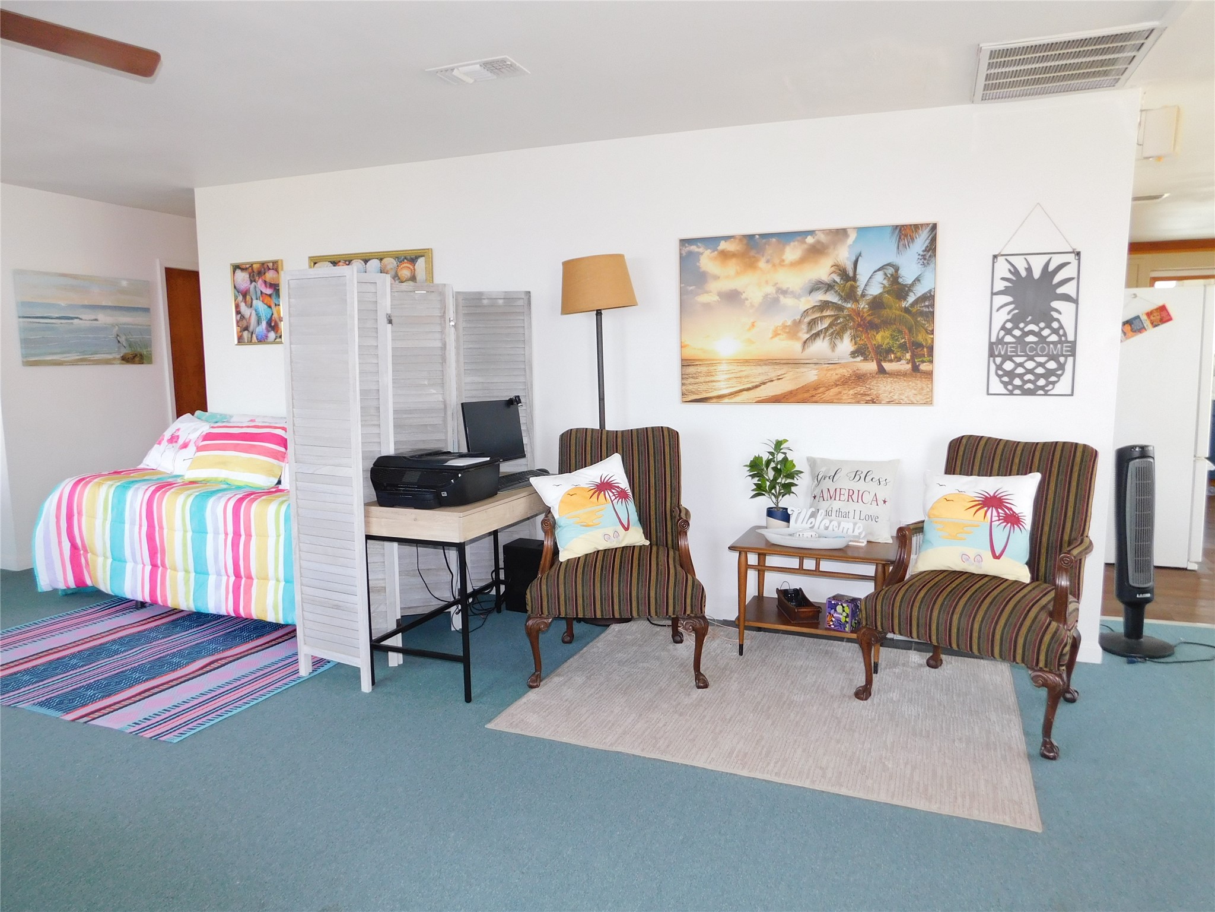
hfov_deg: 73.9
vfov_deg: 58.9
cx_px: 608
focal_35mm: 23
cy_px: 456
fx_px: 807
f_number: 3
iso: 200
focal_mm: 4
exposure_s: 1/30
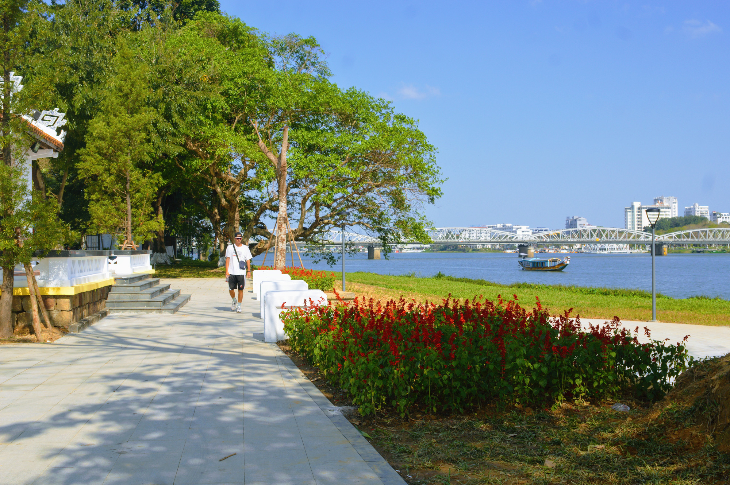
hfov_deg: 46.4
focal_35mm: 42
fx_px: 851
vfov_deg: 31.8
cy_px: 242
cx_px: 365
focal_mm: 28
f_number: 8
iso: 100
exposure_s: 1/250
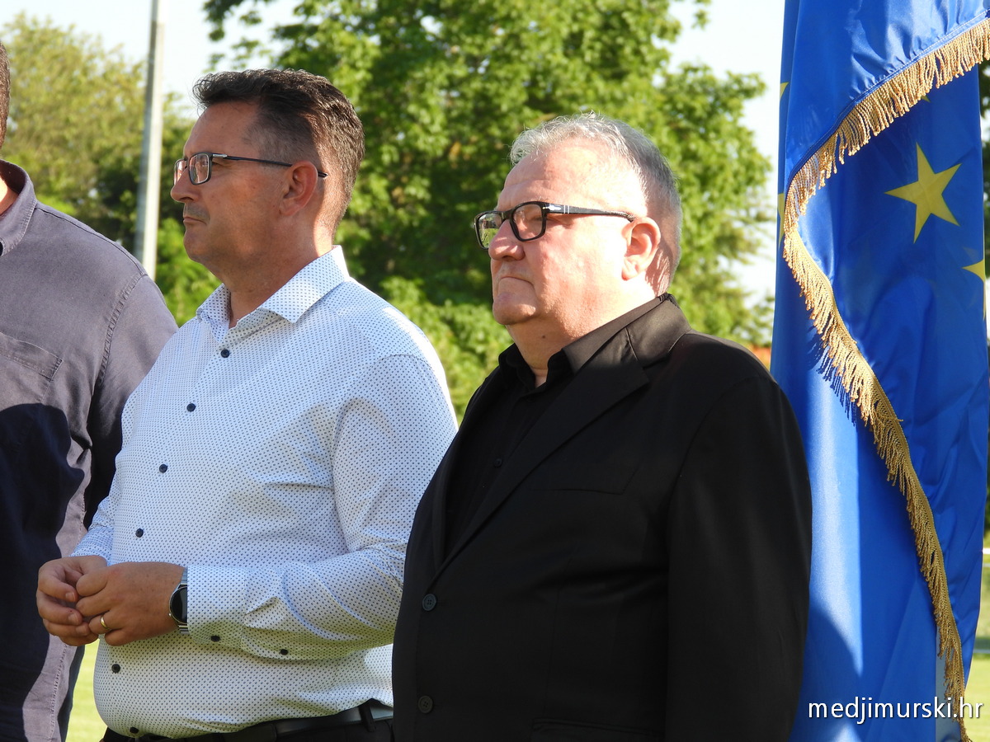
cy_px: 371
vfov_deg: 5.8
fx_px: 7293
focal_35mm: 255
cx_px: 495
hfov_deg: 7.8
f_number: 4.5
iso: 100
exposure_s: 1/200
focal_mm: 45.8
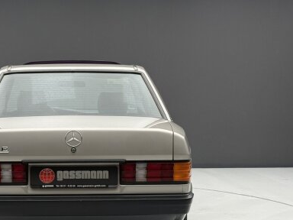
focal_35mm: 80
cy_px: 171
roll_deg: -0.2
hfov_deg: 24.1
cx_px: 72
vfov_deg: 18.3
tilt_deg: -6.8
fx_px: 677
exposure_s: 1/100
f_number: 1.78
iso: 125
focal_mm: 6.76
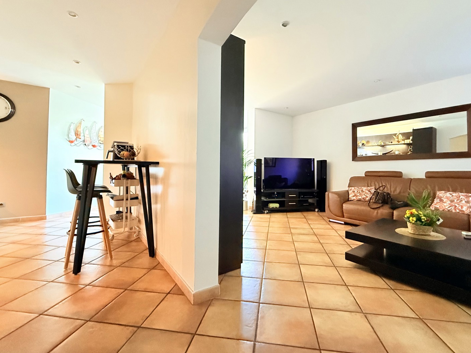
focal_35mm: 16
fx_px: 218
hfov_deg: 94.4
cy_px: 163
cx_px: 246
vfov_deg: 78.0
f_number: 2.2
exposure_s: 1/50
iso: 800
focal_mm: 2.22
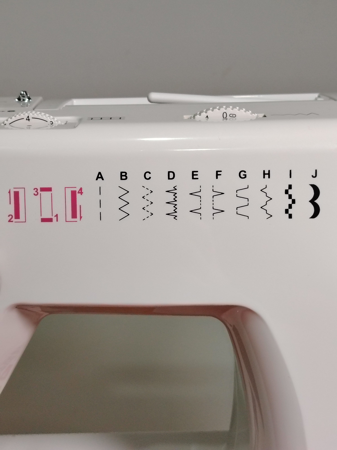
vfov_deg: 27.4
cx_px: 168
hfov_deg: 20.7
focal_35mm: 71
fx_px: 922
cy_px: 225
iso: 840
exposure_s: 1/50
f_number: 1.75
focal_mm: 5.25
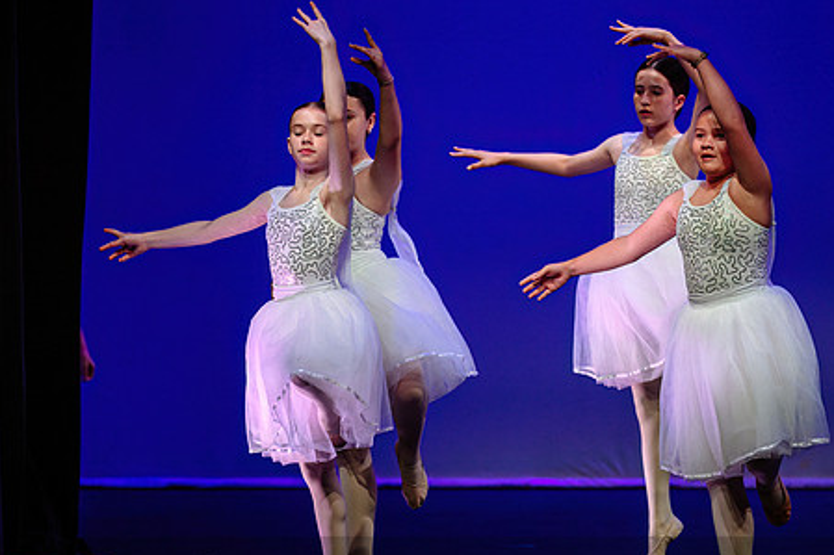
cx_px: 375
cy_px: 355
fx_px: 5974
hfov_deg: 8.0
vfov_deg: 5.3
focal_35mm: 258
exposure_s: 1/800
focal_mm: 175
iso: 1600
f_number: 2.8
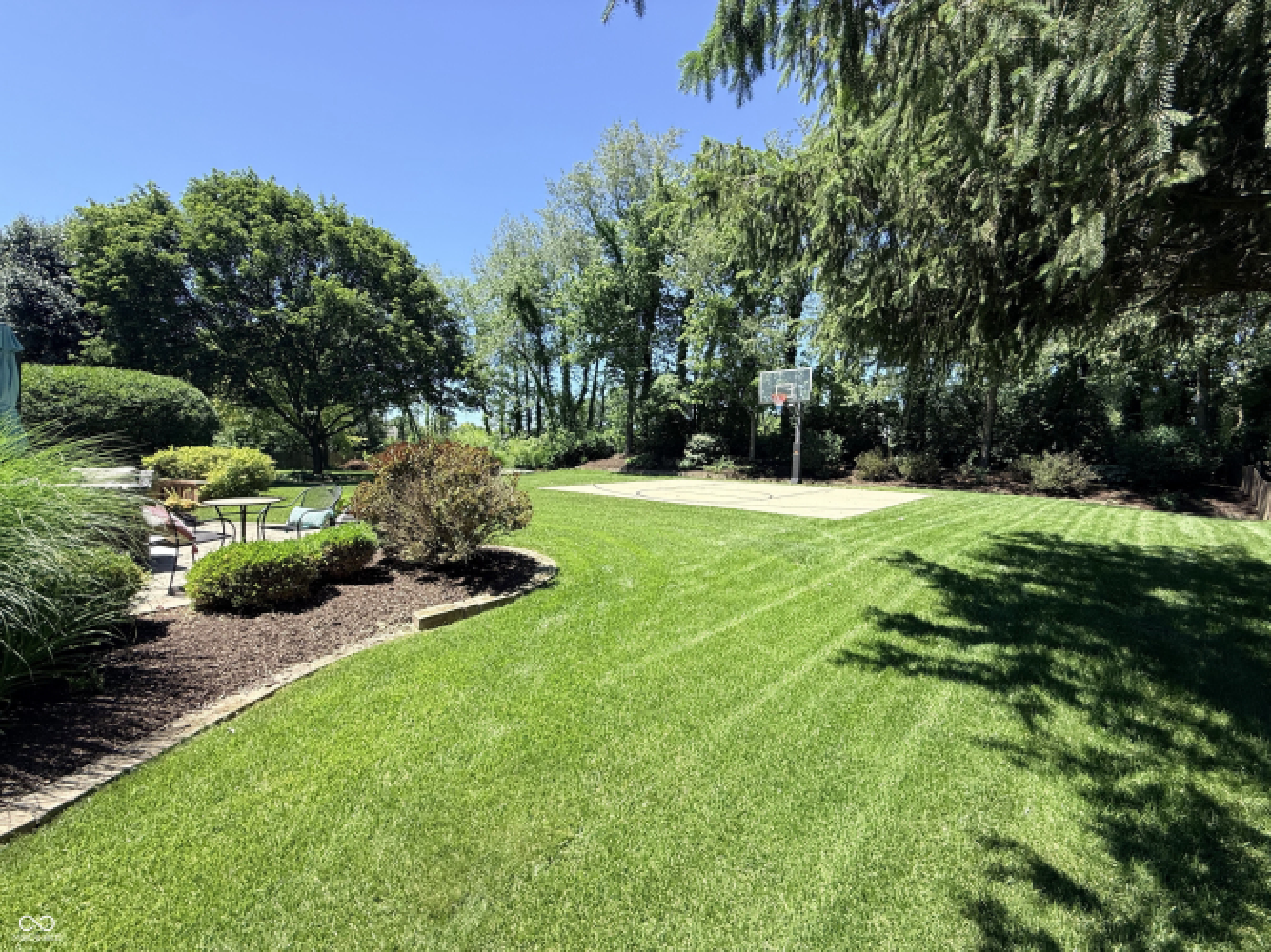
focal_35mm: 14
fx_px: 514
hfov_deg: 102.1
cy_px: 476
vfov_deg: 85.7
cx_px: 636
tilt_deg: -1.2
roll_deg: -0.5
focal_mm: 2.22
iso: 50
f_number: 2.2
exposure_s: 1/701
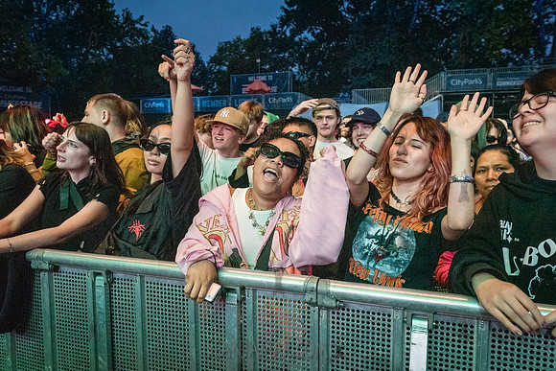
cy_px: 186
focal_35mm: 29
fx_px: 444
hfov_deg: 64.1
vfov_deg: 45.4
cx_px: 278
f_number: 4.5
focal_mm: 28
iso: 5000
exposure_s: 1/800
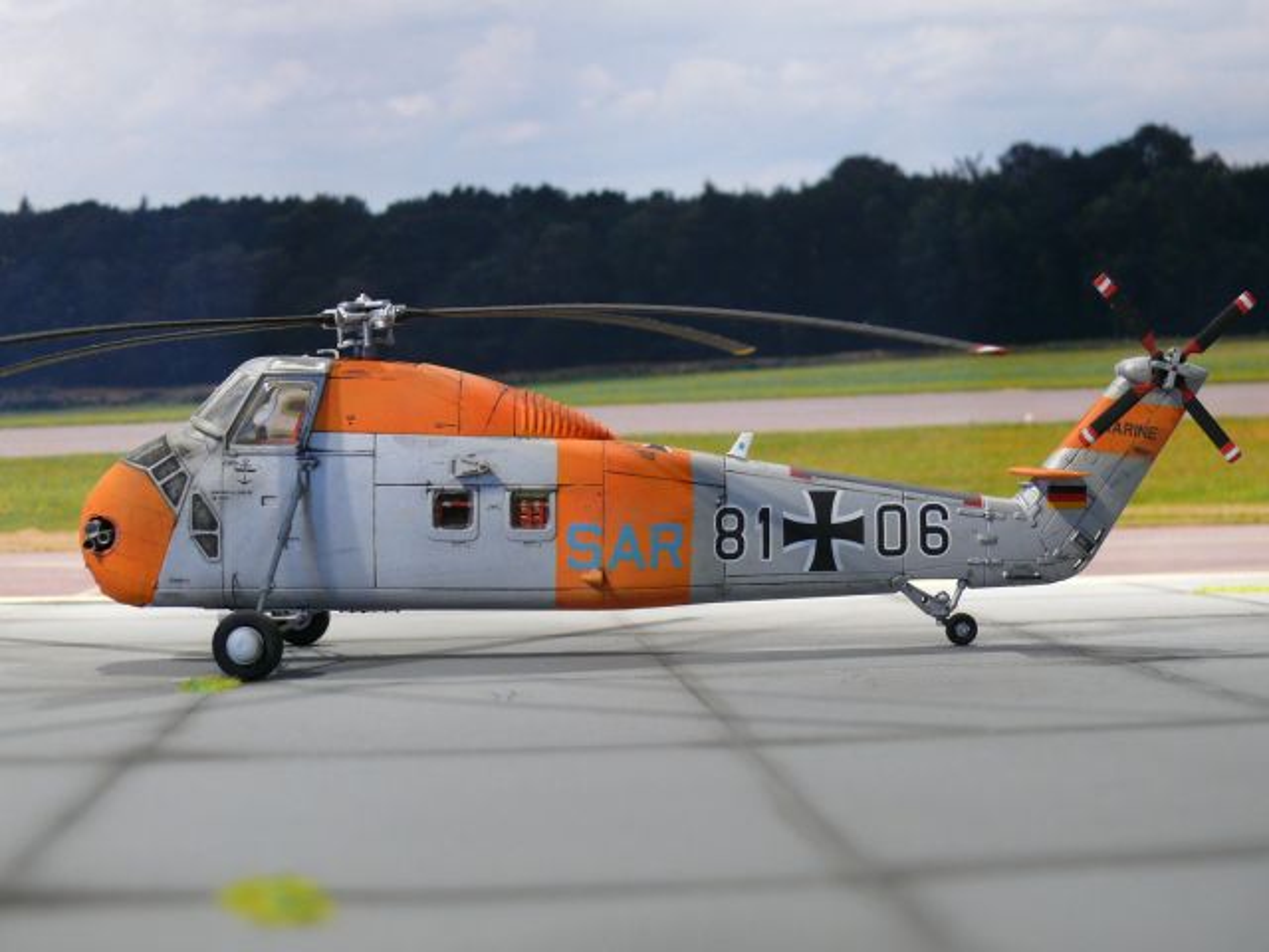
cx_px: 634
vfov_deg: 29.1
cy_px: 476
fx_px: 1833
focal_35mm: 50
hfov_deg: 38.2
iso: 200
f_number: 2.8
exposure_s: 1/15
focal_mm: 9.1
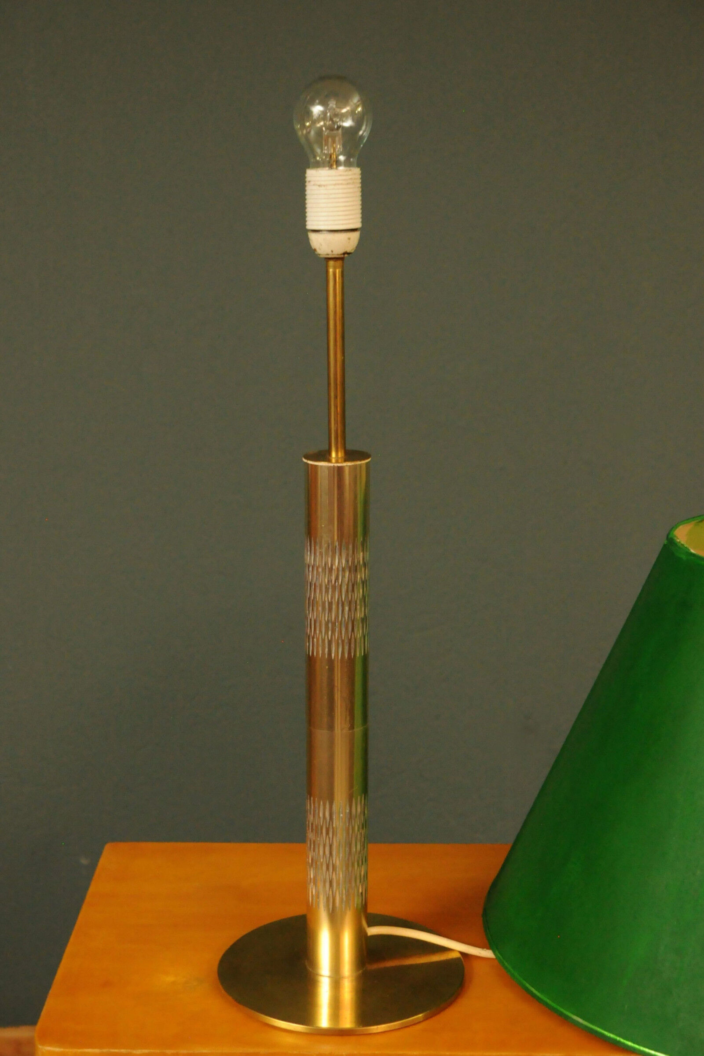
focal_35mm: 52
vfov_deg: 37.8
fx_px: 1539
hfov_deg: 25.8
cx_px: 352
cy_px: 528
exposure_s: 1/15
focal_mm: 35
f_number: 4.5
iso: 2000
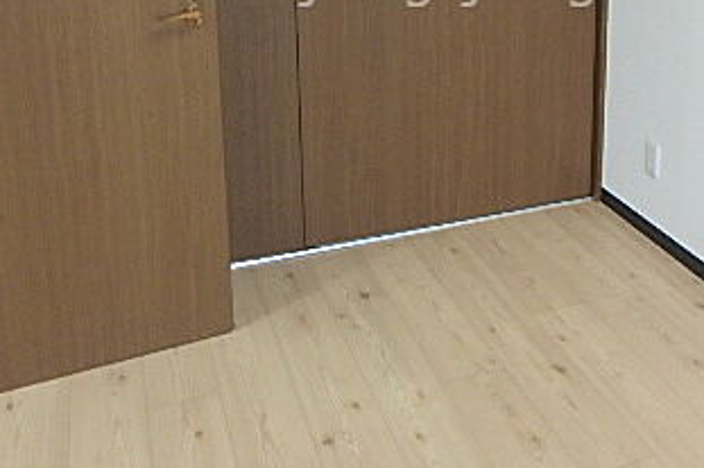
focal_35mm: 45
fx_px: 879
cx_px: 453
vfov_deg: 27.7
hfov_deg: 43.2
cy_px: -20
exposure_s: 1/30
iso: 400
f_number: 3.5
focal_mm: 3.7
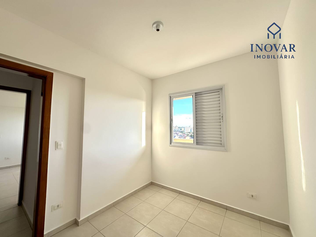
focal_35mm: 14
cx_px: 158
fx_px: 128
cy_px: 118
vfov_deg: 85.7
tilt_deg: +6.1
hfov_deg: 102.1
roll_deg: -0.3
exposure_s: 1/99
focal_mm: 2.22
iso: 50
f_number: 2.2
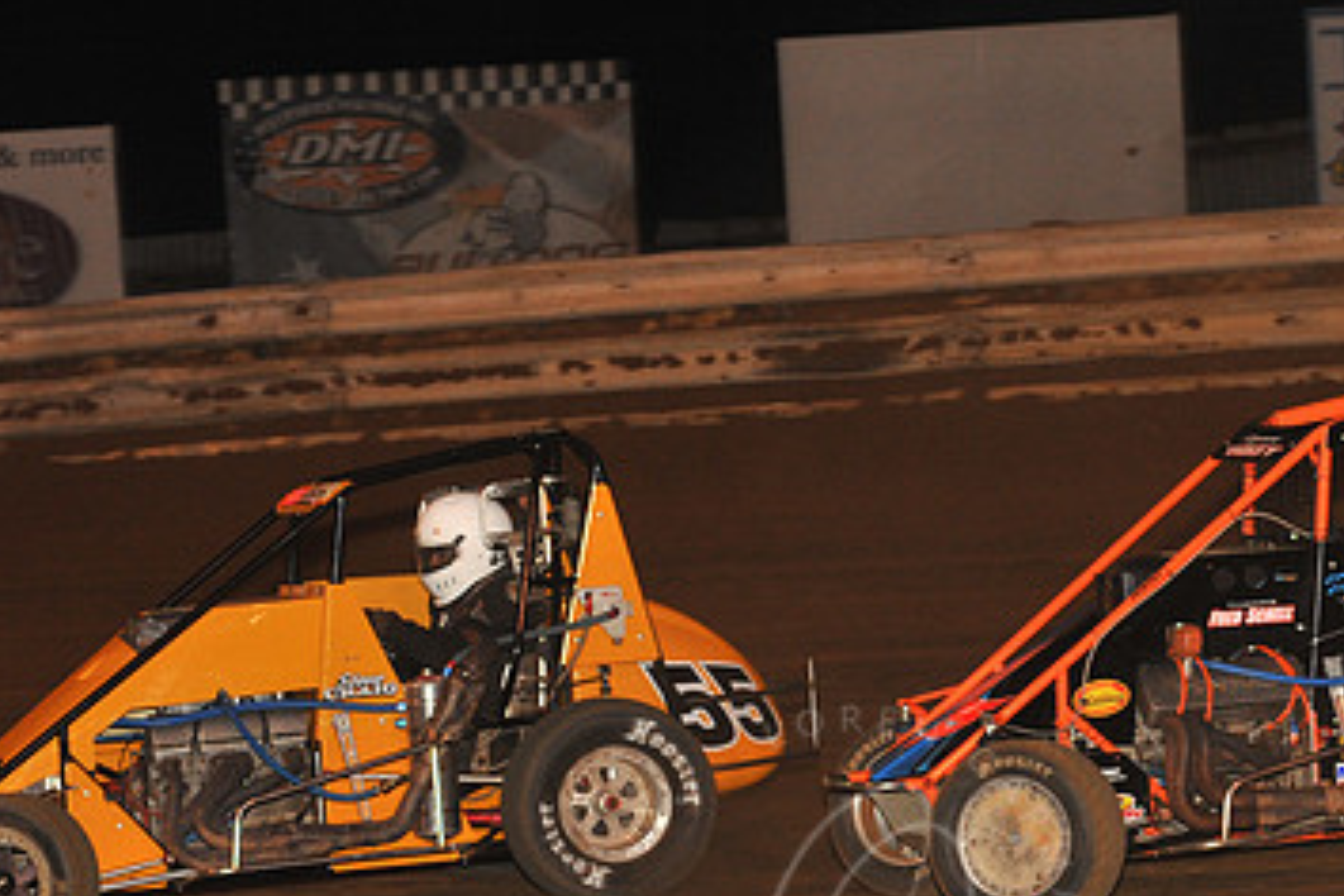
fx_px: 6122
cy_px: 583
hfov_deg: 12.5
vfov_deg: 8.4
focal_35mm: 164
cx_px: 850
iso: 1000
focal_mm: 100
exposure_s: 1/320
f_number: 6.3
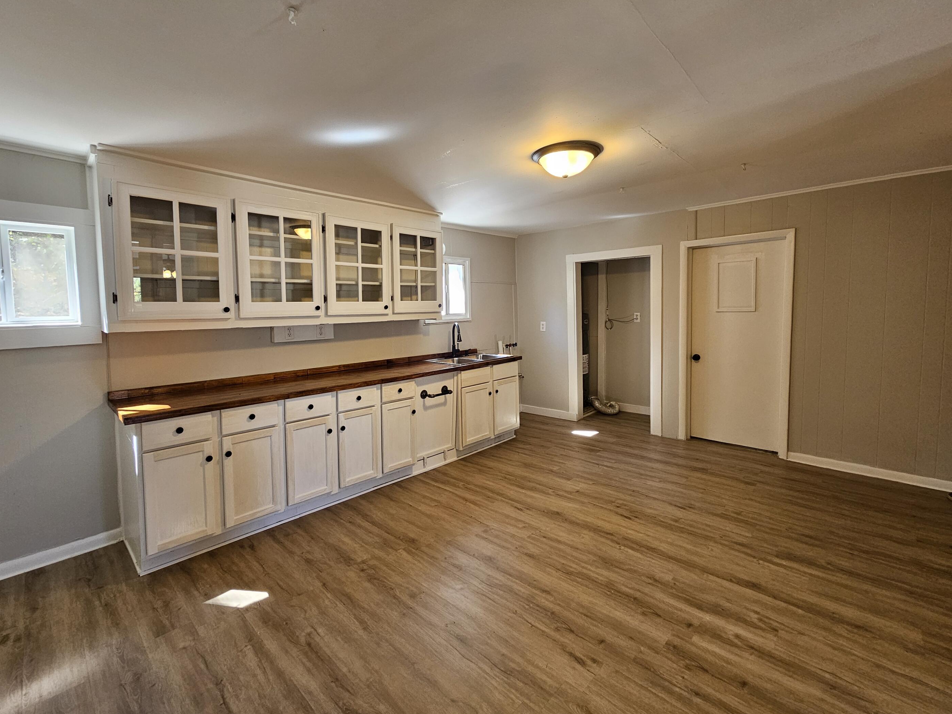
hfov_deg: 101.9
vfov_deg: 85.5
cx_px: 446
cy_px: 332
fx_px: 385
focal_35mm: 14
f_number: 2.2
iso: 160
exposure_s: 1/60
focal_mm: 2.2
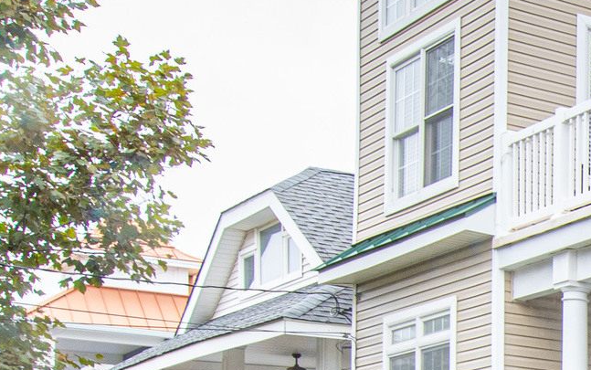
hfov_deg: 18.0
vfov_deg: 13.0
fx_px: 1515
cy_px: 585
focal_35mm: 94
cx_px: 1033
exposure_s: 1/100
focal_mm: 14
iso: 250
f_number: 9
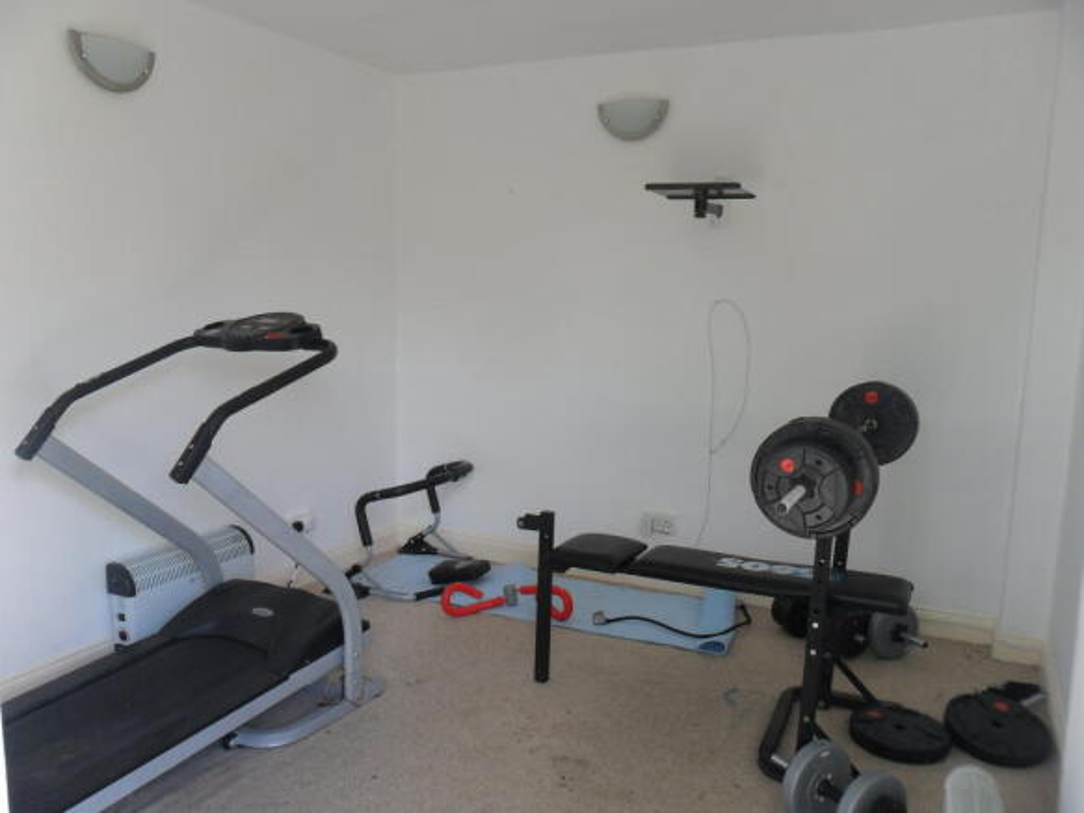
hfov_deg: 65.3
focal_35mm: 27
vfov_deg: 51.3
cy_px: 406
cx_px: 542
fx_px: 845
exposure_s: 1/90
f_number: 3.5
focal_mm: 4.9
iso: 100
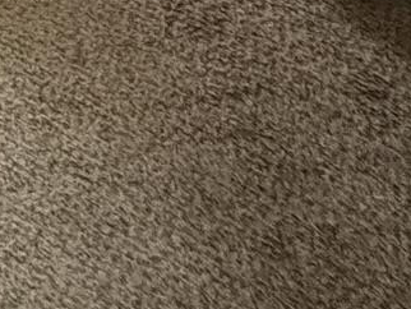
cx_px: -484
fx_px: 1057
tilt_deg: -14.7
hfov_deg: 15.7
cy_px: -652
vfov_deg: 10.6
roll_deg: -0.3
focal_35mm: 89
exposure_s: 1/60
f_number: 2.2
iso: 640
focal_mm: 2.22
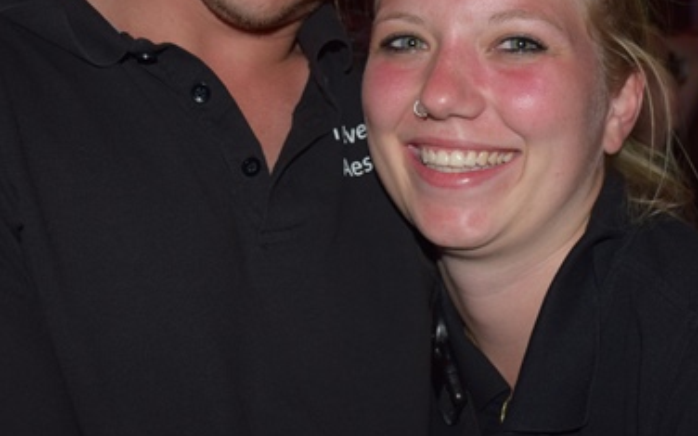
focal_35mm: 52
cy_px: 138
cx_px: 444
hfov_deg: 38.6
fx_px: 989
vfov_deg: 24.7
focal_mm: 20
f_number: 3.5
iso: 640
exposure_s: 1/60
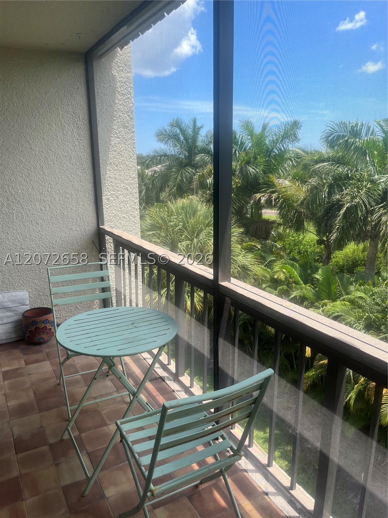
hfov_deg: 53.1
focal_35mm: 26
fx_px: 389
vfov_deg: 67.3
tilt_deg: -14.3
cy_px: 259
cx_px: 194
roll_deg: -0.5
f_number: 1.6
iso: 50
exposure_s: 1/928
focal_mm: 5.1
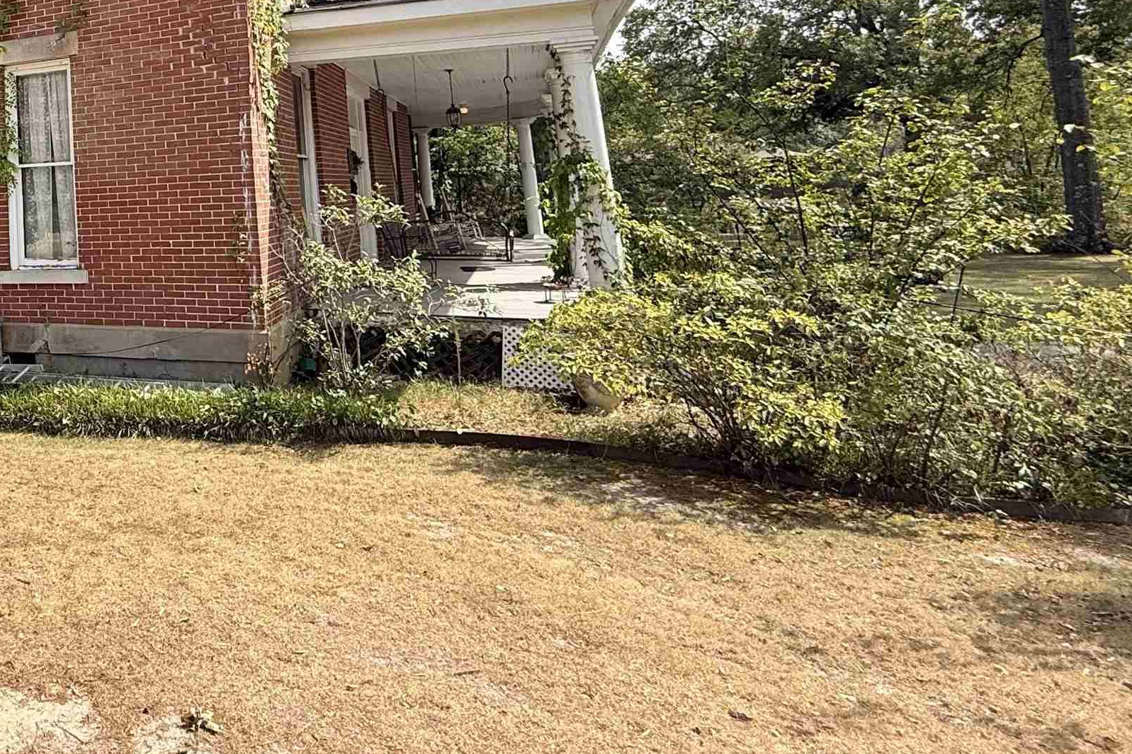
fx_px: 880
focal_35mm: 28
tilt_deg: +7.9
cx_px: 55
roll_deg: +2.2
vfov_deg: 43.0
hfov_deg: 54.3
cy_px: 93
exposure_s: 1/602
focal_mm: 2.22
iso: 64
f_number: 2.2
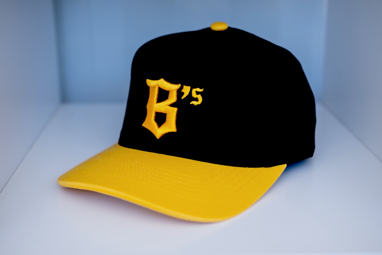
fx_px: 530
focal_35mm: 50
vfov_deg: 27.0
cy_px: 128
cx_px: 191
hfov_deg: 39.6
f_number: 2.2
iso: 125
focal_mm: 33
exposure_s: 1/160
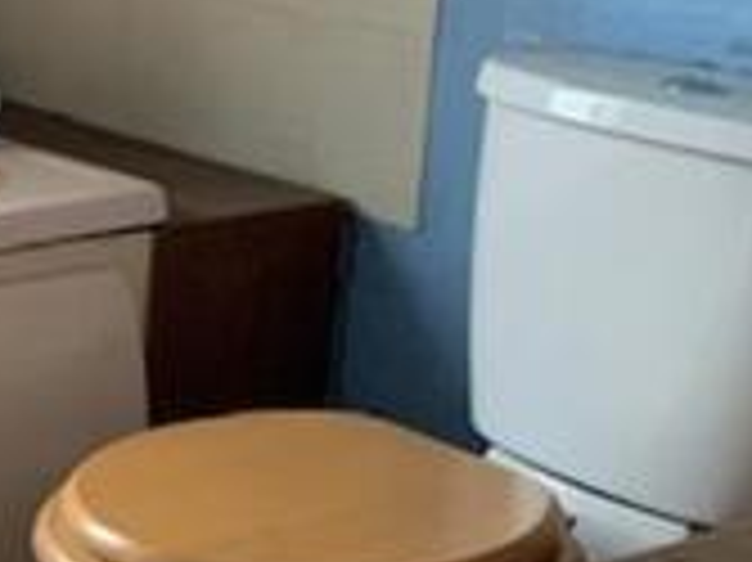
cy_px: 83
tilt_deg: -8.3
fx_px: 1975
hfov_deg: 18.5
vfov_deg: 16.1
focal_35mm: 91
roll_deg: +1.0
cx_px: -453
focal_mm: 4.25
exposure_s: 1/60
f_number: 1.8
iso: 250
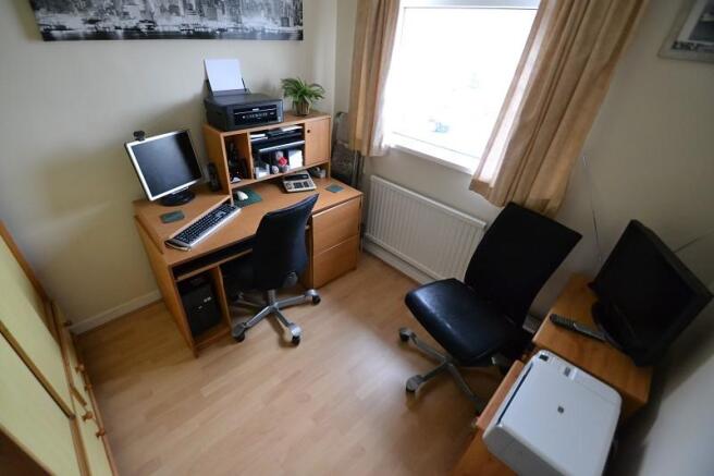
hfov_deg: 100.4
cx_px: 357
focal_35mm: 15
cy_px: 238
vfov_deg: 77.3
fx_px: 297
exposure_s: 1/60
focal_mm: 10
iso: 2500
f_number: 3.5
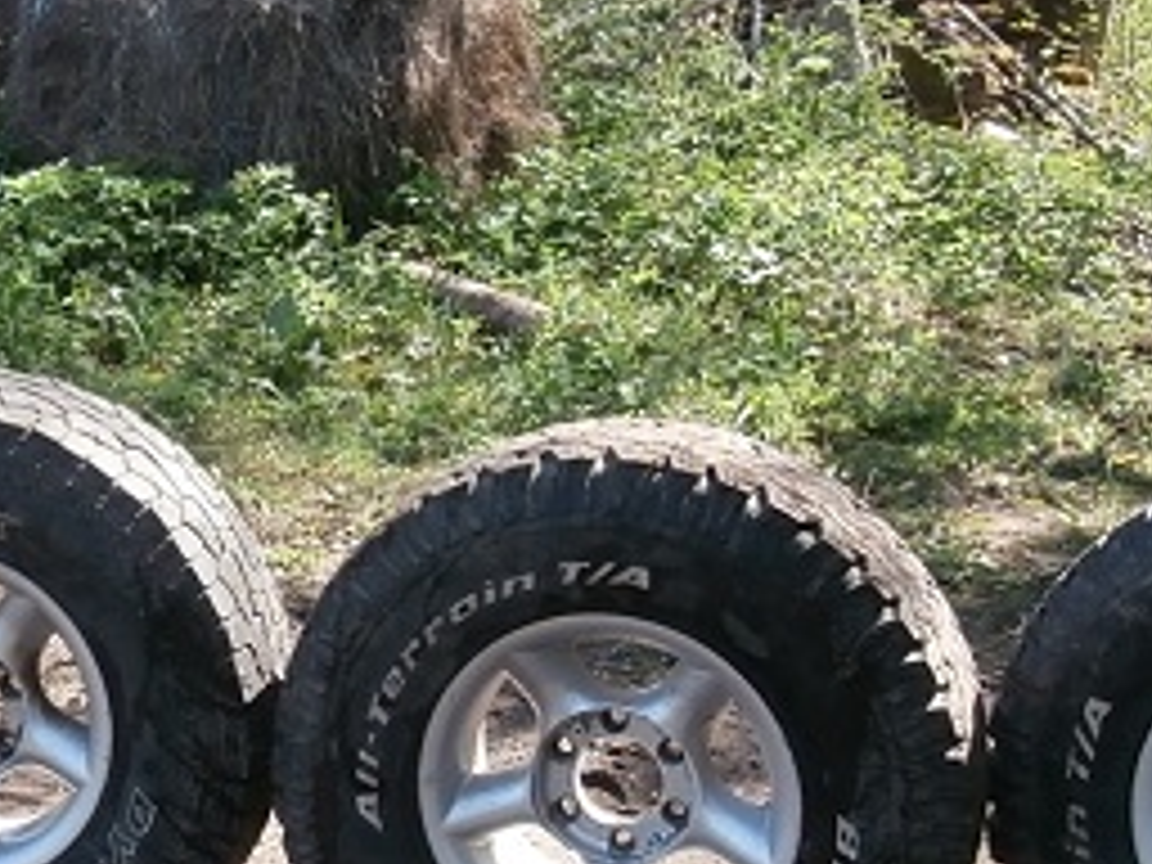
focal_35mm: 75
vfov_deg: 19.5
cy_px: 675
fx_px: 2496
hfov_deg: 25.6
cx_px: 252
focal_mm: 4.2
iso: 100
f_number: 3
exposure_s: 1/200
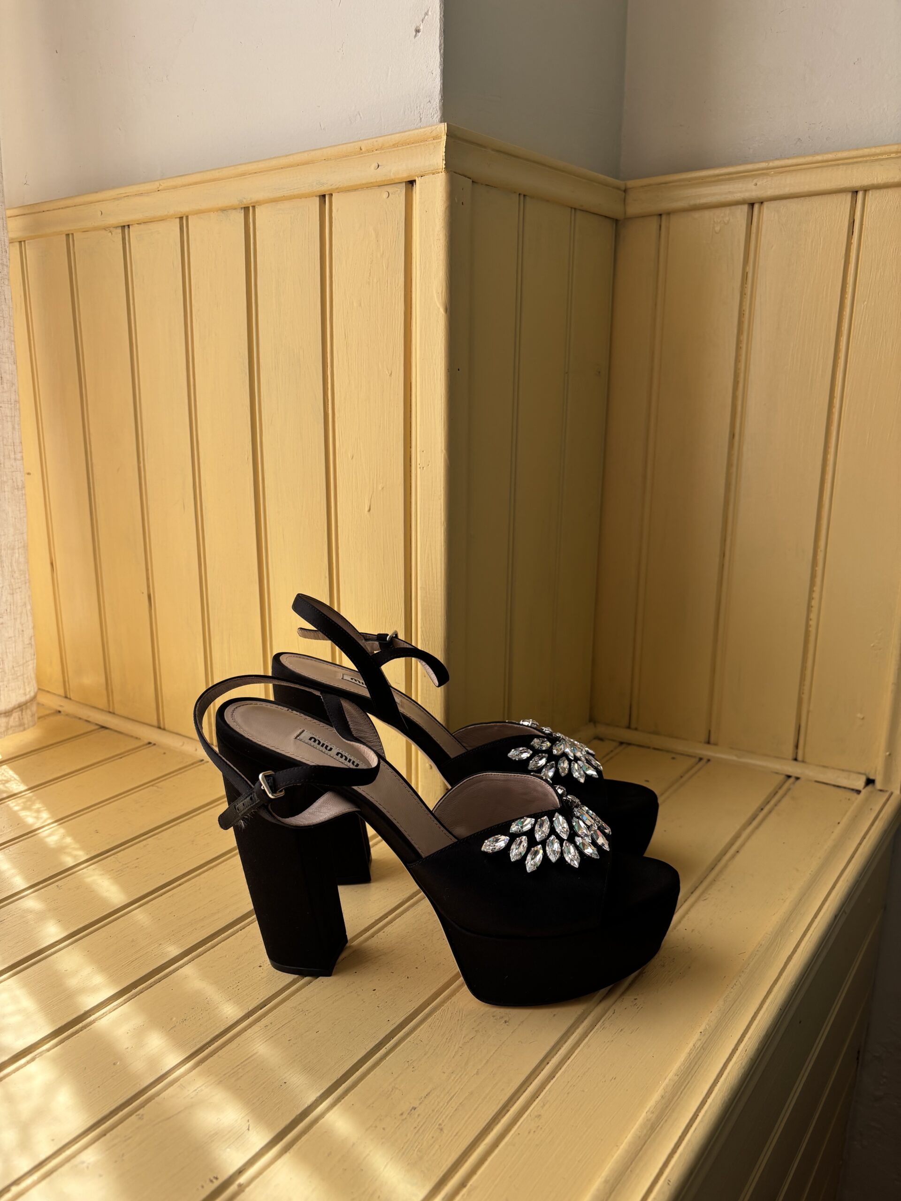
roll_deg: -0.2
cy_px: 600
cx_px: 450
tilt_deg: -14.4
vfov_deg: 67.3
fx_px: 902
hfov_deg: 53.1
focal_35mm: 26
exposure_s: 1/645
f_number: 1.6
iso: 50
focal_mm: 5.96
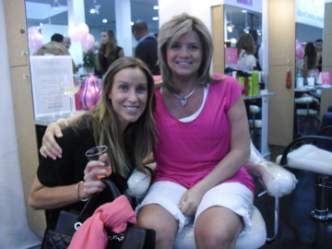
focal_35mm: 36
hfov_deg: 51.4
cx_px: 166
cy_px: 124
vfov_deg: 39.7
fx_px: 345
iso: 200
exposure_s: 1/20
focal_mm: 6.3
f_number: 3.1
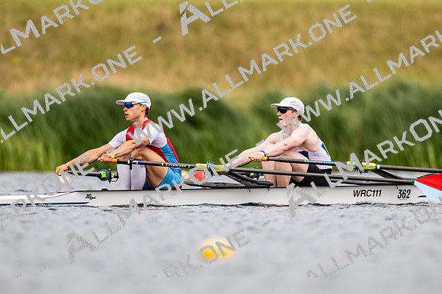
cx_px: 221
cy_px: 147
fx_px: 11043
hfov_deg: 2.3
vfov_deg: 1.5
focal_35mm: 900
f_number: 4
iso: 280
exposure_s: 1/2500
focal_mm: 600
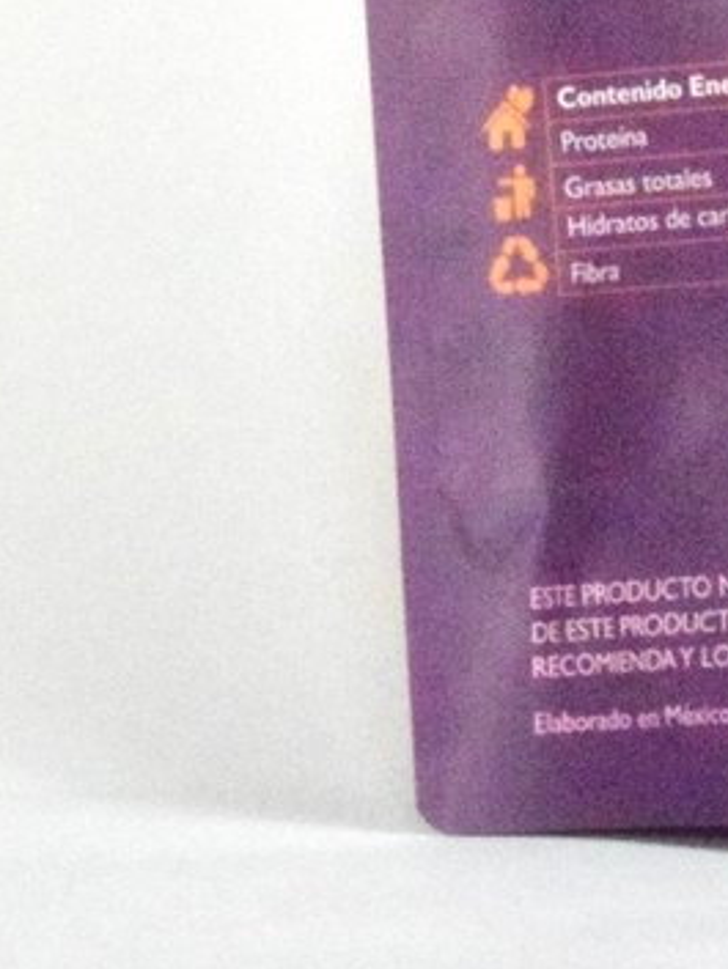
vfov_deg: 7.3
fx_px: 7556
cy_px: -73
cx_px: 964
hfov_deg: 5.5
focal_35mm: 270
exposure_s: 1/60
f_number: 36
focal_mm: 55
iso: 12800
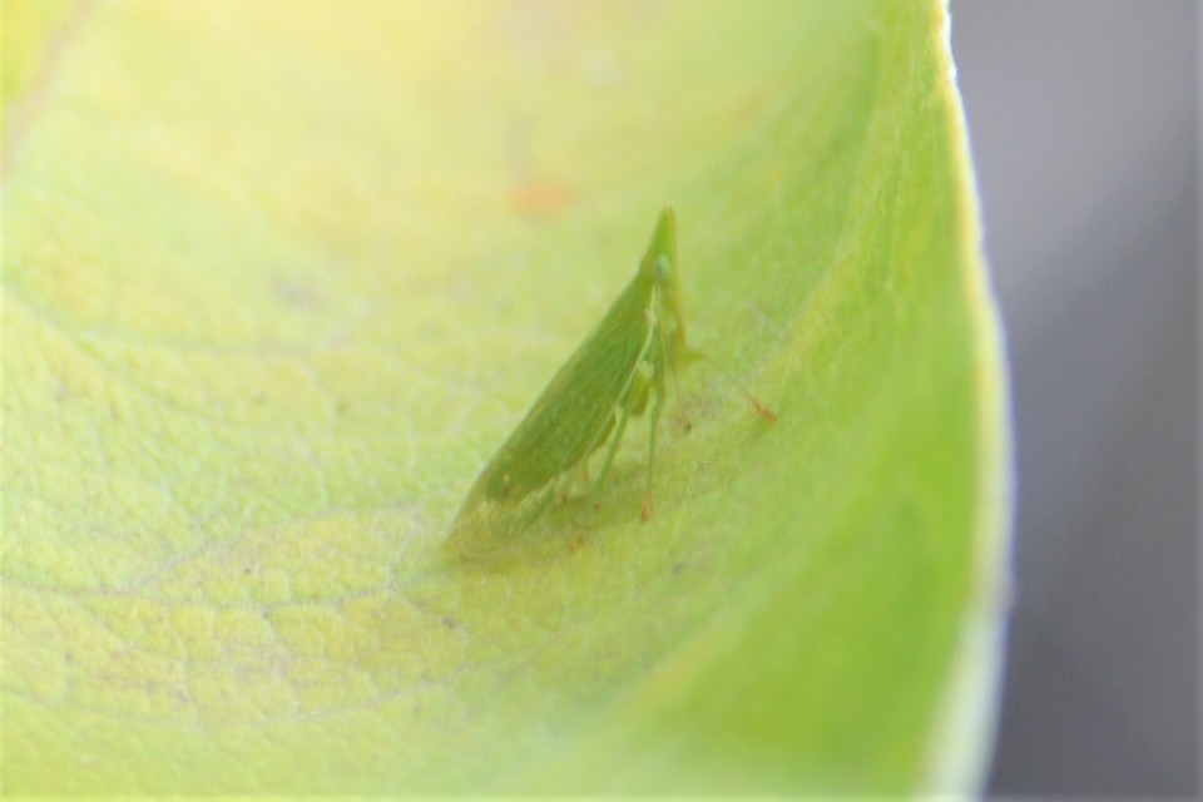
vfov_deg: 3.1
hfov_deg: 4.6
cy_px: 401
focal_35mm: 450
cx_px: 602
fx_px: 15036
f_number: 8
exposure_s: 1/125
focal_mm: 300
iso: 280
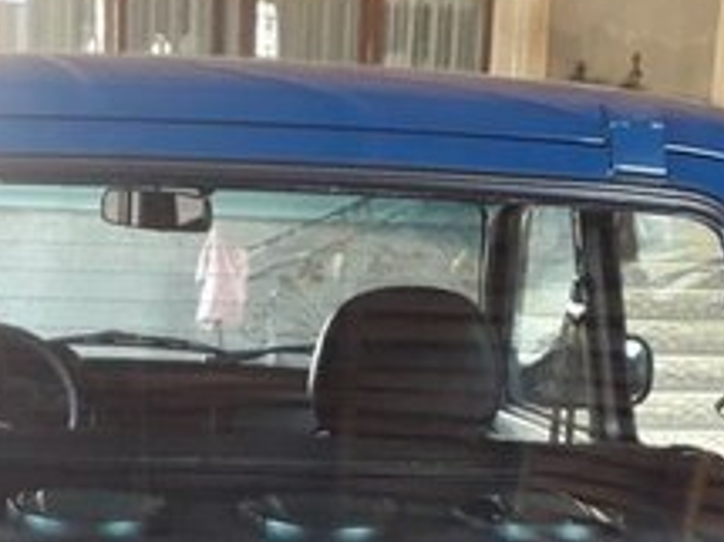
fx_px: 1735
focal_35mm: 83
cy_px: 729
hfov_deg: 23.5
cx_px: 283
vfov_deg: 16.6
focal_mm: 3.6
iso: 200
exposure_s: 1/33
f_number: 1.9
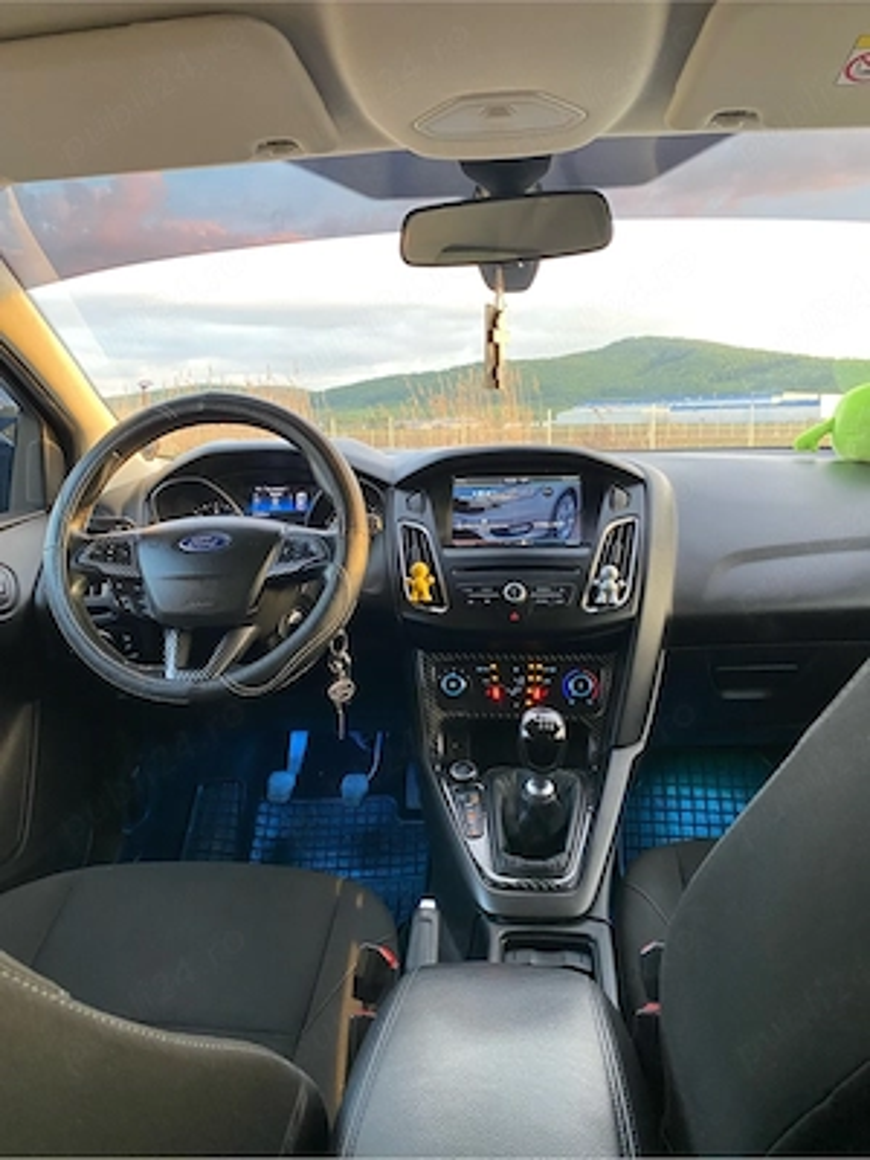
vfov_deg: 67.3
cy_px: 580
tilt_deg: -8.5
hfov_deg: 53.1
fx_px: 871
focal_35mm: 26
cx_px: 435
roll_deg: +0.7
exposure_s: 1/50
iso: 125
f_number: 1.8
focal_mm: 4.25
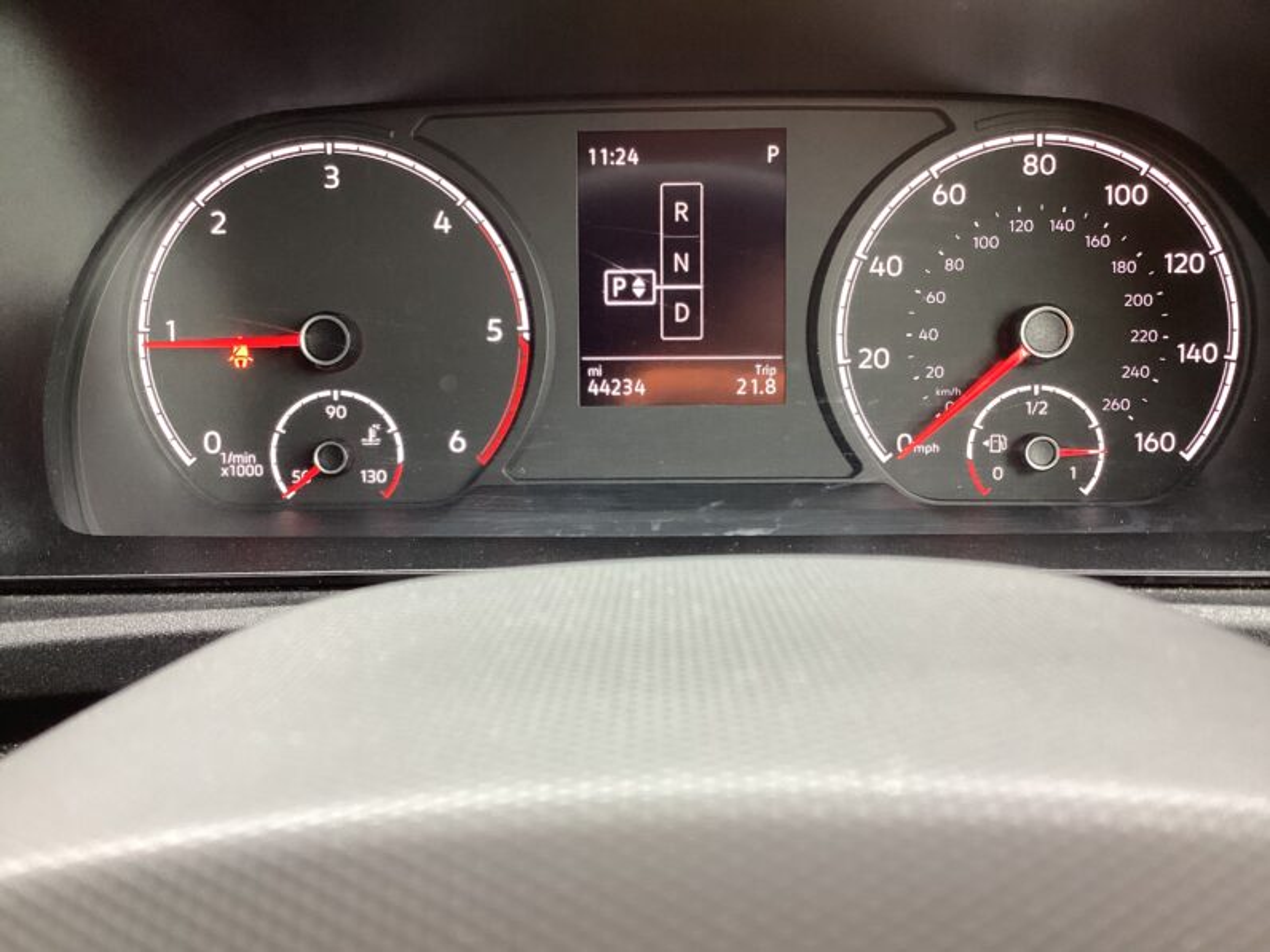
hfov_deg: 58.4
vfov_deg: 45.4
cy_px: 476
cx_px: 635
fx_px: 1137
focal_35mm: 31
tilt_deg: -27.1
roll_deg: +0.3
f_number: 2.4
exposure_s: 1/60
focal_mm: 3.3
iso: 125
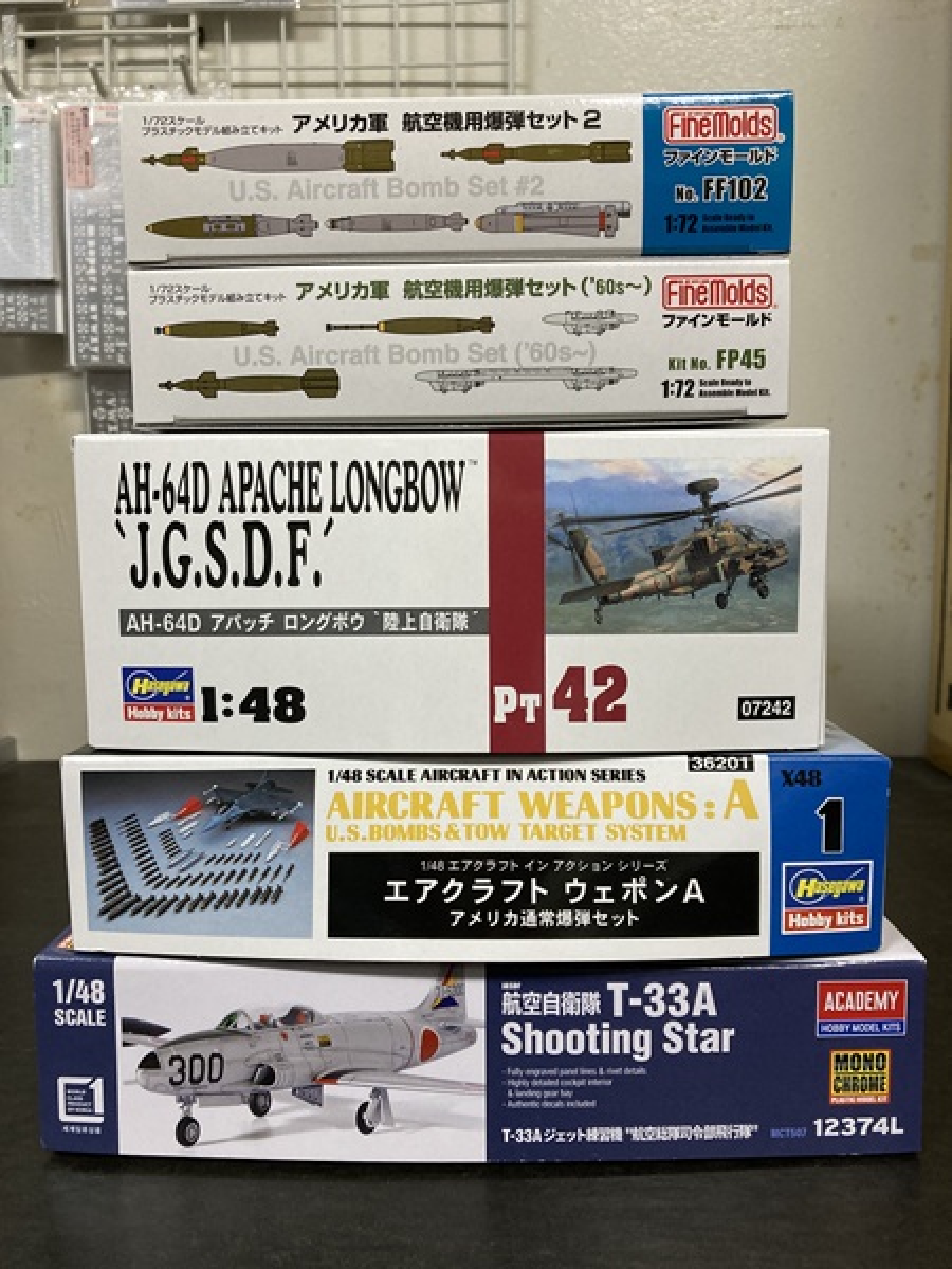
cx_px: 476
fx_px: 1027
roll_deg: +0.3
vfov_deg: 63.4
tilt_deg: -5.6
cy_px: 634
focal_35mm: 28
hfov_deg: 49.7
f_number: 1.8
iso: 100
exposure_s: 1/60
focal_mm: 3.99
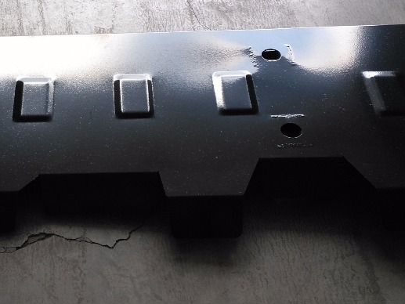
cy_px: 126
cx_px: 93
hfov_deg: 29.3
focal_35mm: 65
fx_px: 761
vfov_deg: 22.6
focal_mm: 2.96
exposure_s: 1/195
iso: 100
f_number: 2
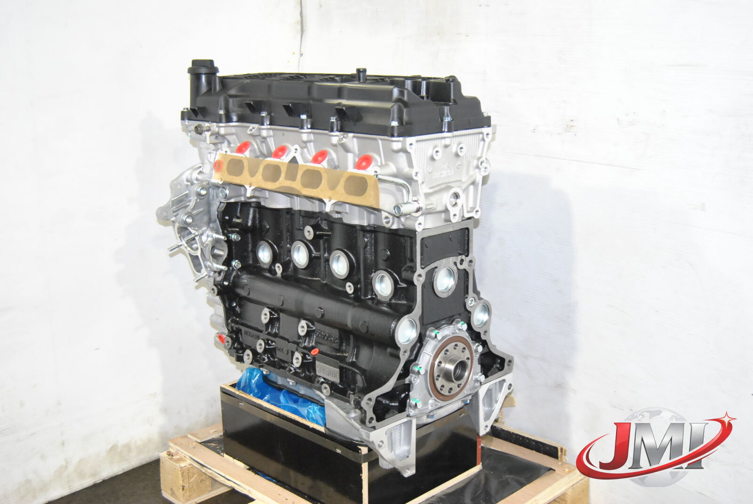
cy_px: 252
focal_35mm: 42
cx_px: 376
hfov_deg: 46.3
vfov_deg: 32.0
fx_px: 880
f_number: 5
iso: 800
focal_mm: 28
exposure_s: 1/60
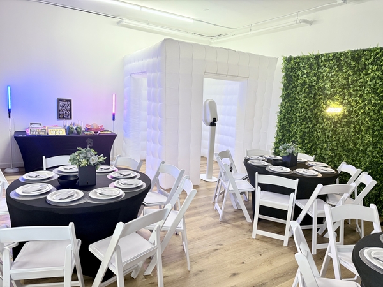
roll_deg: -3.0
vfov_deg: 56.8
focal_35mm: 24
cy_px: 144
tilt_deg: -9.1
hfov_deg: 71.6
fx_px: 266
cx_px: 192
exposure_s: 1/60
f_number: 1.78
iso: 250
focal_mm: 6.76
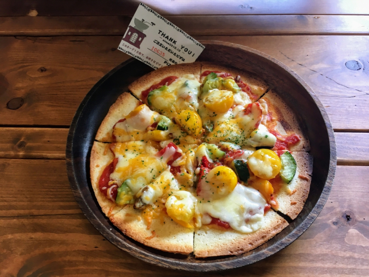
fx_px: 309
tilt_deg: -59.7
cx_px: 184
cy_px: 138
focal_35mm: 29
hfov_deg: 61.7
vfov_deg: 48.2
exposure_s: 1/30
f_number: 2.2
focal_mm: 4.15
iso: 50
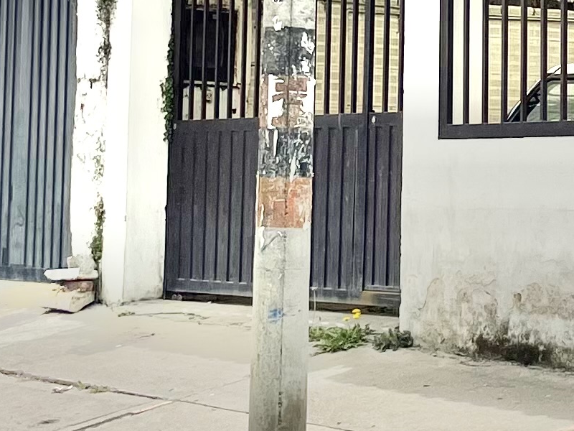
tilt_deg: +4.8
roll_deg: -0.8
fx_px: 2172
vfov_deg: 11.2
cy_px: 4
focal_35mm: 131
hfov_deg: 14.9
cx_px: 507
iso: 32
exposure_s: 1/8547
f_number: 1.6
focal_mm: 5.1
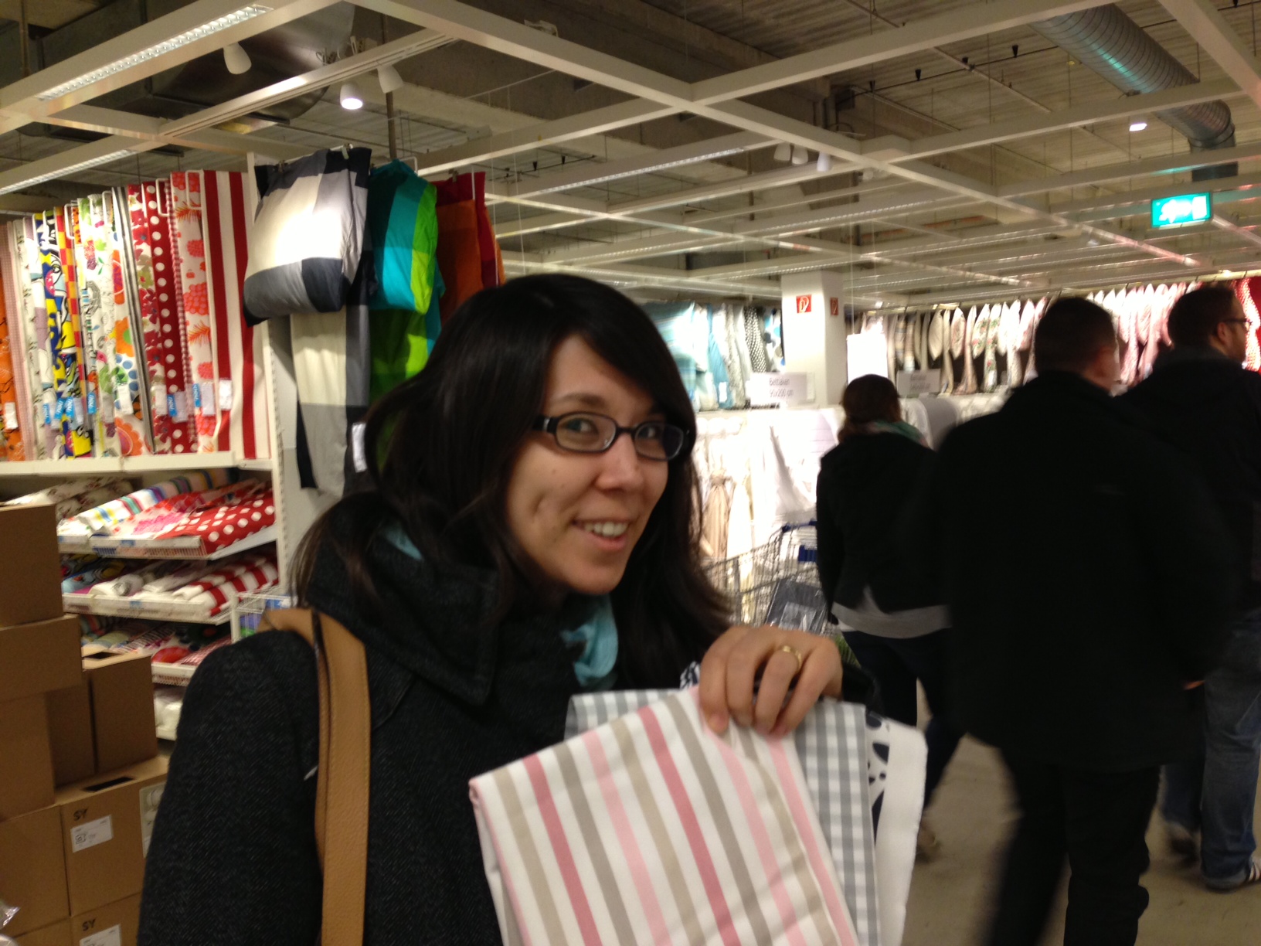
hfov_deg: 55.4
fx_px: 1202
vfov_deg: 42.9
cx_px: 630
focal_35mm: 33
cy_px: 473
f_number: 2.4
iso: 125
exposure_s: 1/20
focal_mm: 4.13
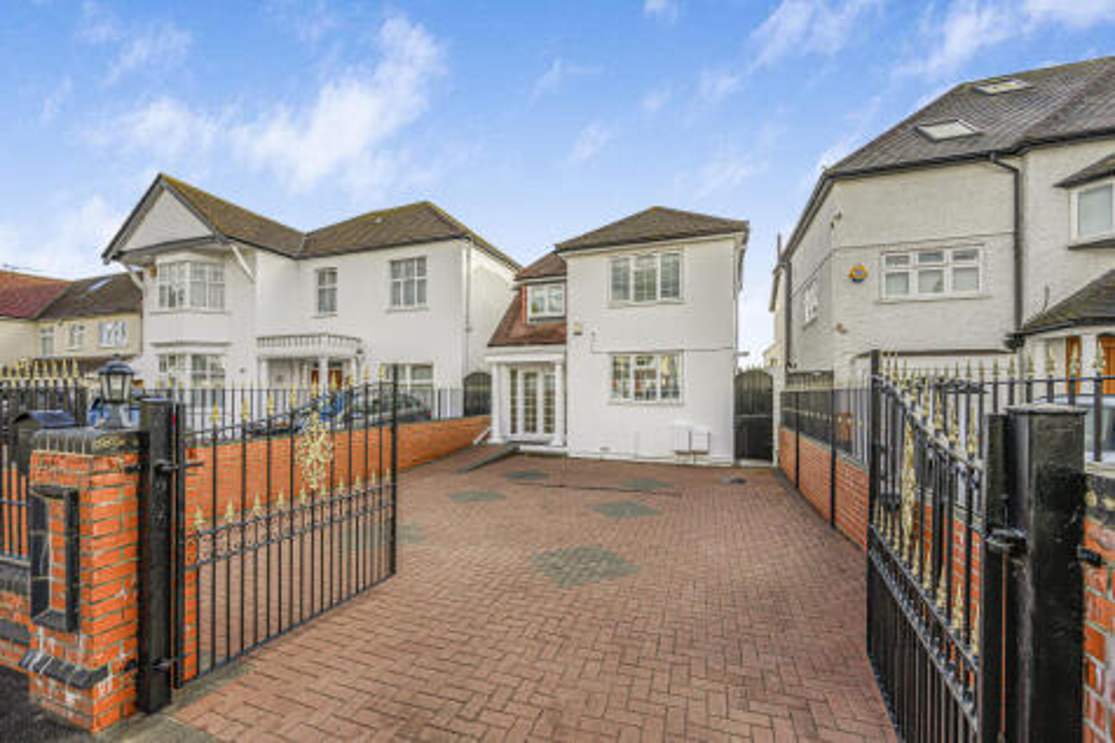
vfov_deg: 81.2
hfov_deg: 104.3
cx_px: 558
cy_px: 372
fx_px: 433
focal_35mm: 14
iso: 100
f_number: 8
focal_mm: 14
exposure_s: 1/125
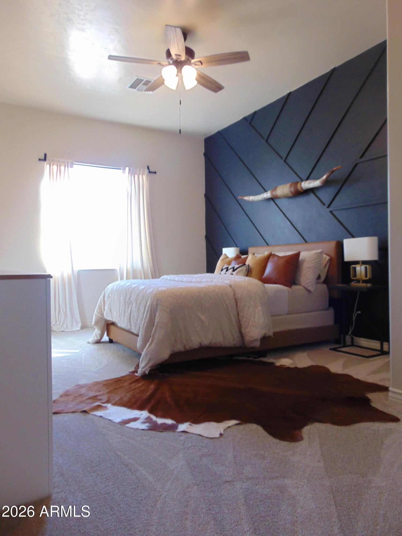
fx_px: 387
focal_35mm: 25
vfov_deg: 69.4
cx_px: 201
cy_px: 268
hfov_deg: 54.9
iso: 160
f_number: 3
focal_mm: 4.5
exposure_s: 1/30
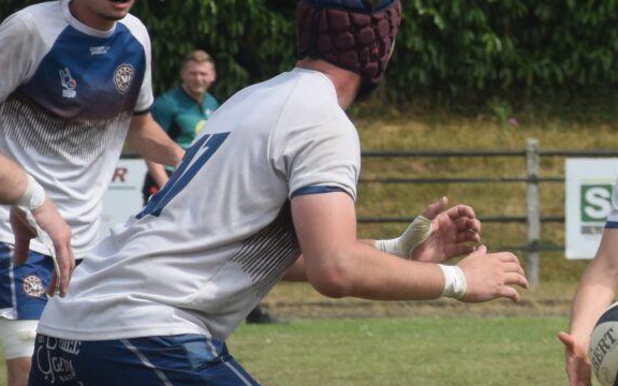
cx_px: 1281
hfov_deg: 3.6
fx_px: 9723
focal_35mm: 577
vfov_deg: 2.3
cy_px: 127
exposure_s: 1/1600
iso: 400
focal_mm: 85
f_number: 5.6
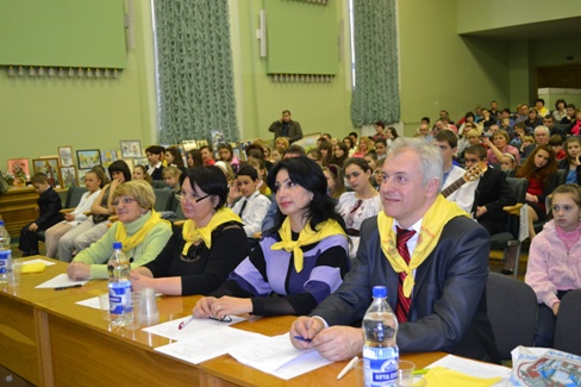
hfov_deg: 49.6
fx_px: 629
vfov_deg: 34.2
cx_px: 290
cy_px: 194
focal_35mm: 39
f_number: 4.2
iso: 900
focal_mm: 26
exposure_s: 1/60
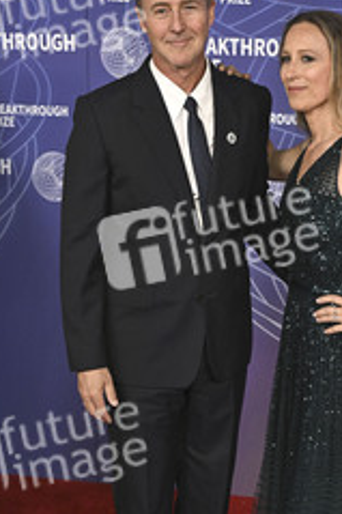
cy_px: 346
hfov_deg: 17.6
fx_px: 1099
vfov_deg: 26.2
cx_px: 271
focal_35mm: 77
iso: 2000
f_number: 4
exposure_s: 1/320
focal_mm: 46
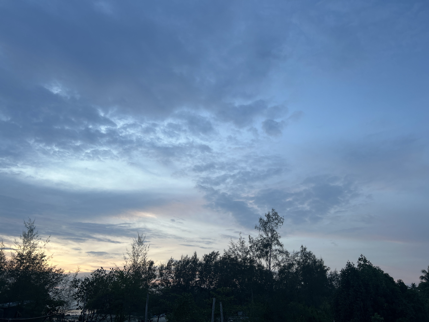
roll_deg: -0.8
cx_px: 214
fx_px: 322
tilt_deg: +24.1
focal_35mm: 26
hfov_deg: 67.3
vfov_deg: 53.1
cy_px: 161
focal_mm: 5.7
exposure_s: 1/121
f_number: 1.5
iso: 64
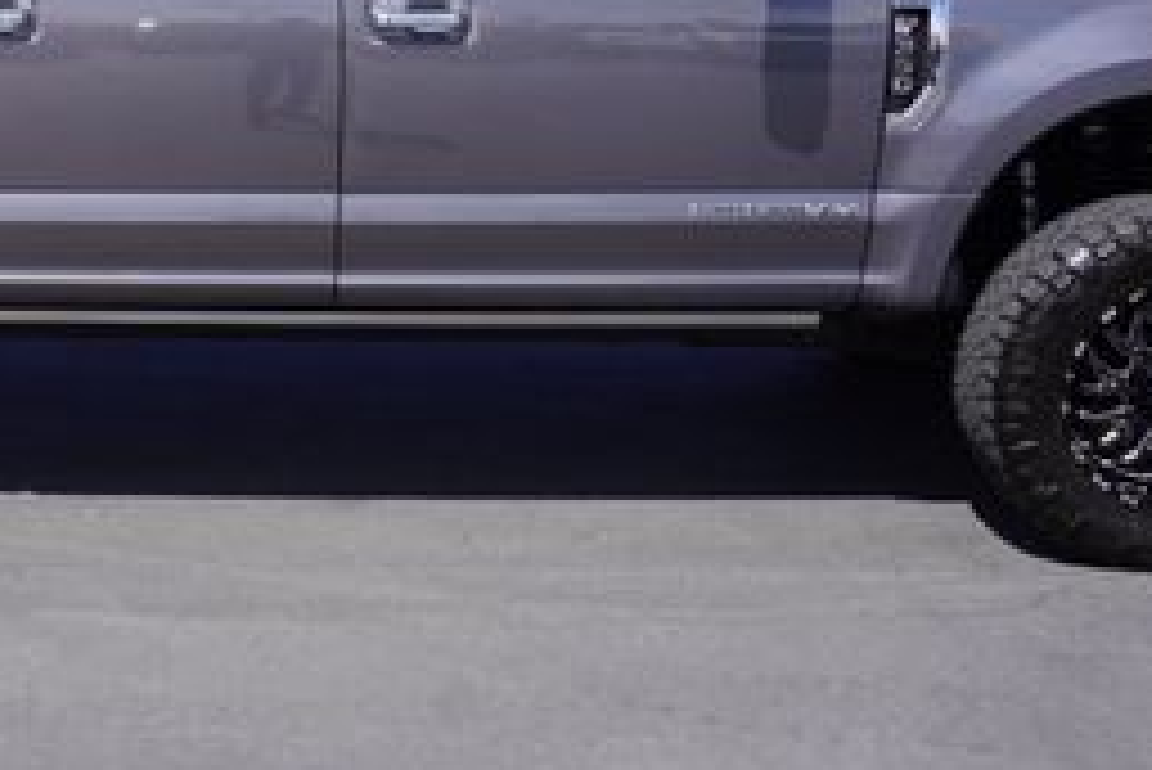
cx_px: 140
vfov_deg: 22.4
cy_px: 158
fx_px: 1921
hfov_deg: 31.9
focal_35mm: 60
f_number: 10
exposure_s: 1/160
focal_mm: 16
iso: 100
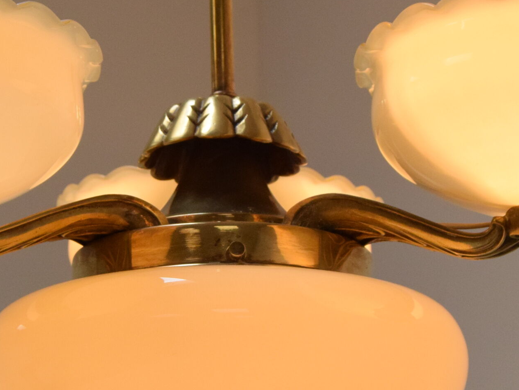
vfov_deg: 13.9
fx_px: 1592
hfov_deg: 18.5
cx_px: 233
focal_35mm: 106
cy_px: 212
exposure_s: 1/250
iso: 1600
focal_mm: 31
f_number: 8
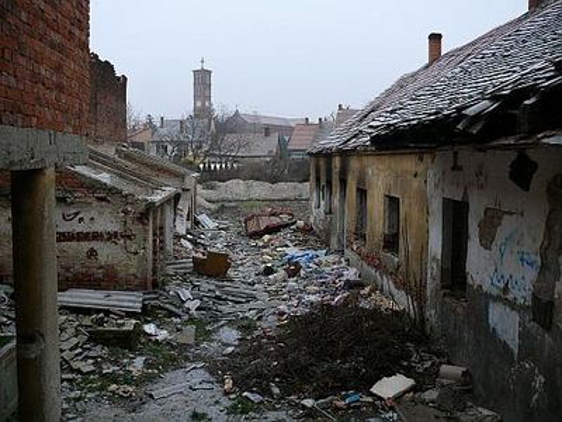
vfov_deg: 40.7
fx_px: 568
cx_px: 281
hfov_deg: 52.6
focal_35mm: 35
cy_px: 211
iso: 100
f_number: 2.8
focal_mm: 7.4
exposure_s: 1/100
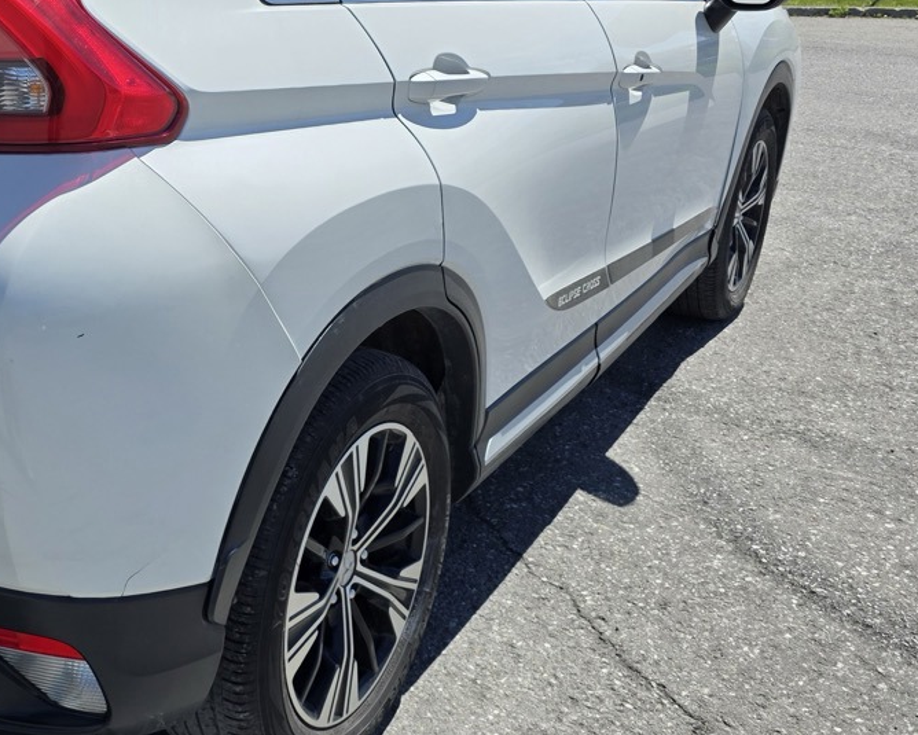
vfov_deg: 34.8
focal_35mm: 43
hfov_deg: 40.4
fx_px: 1169
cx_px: 136
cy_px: 305
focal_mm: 6.3
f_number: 1.7
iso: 80
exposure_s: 1/6355
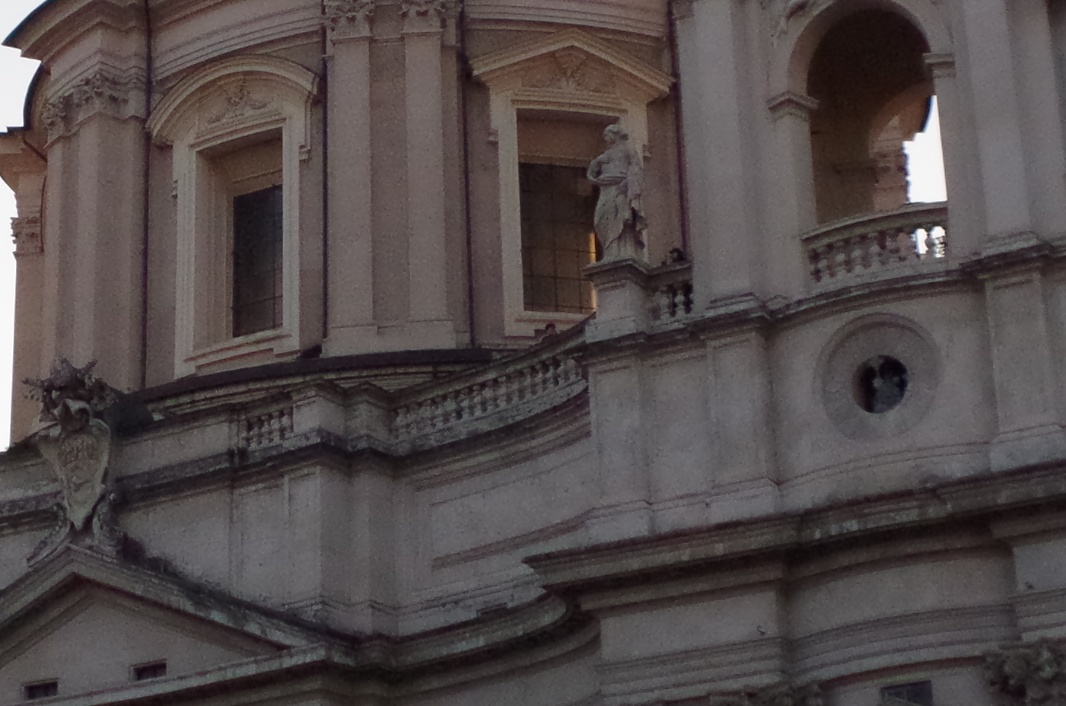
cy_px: 242
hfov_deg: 21.2
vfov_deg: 14.3
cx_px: 213
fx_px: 2807
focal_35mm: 95
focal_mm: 18
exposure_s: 1/5000
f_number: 4.5
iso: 3200
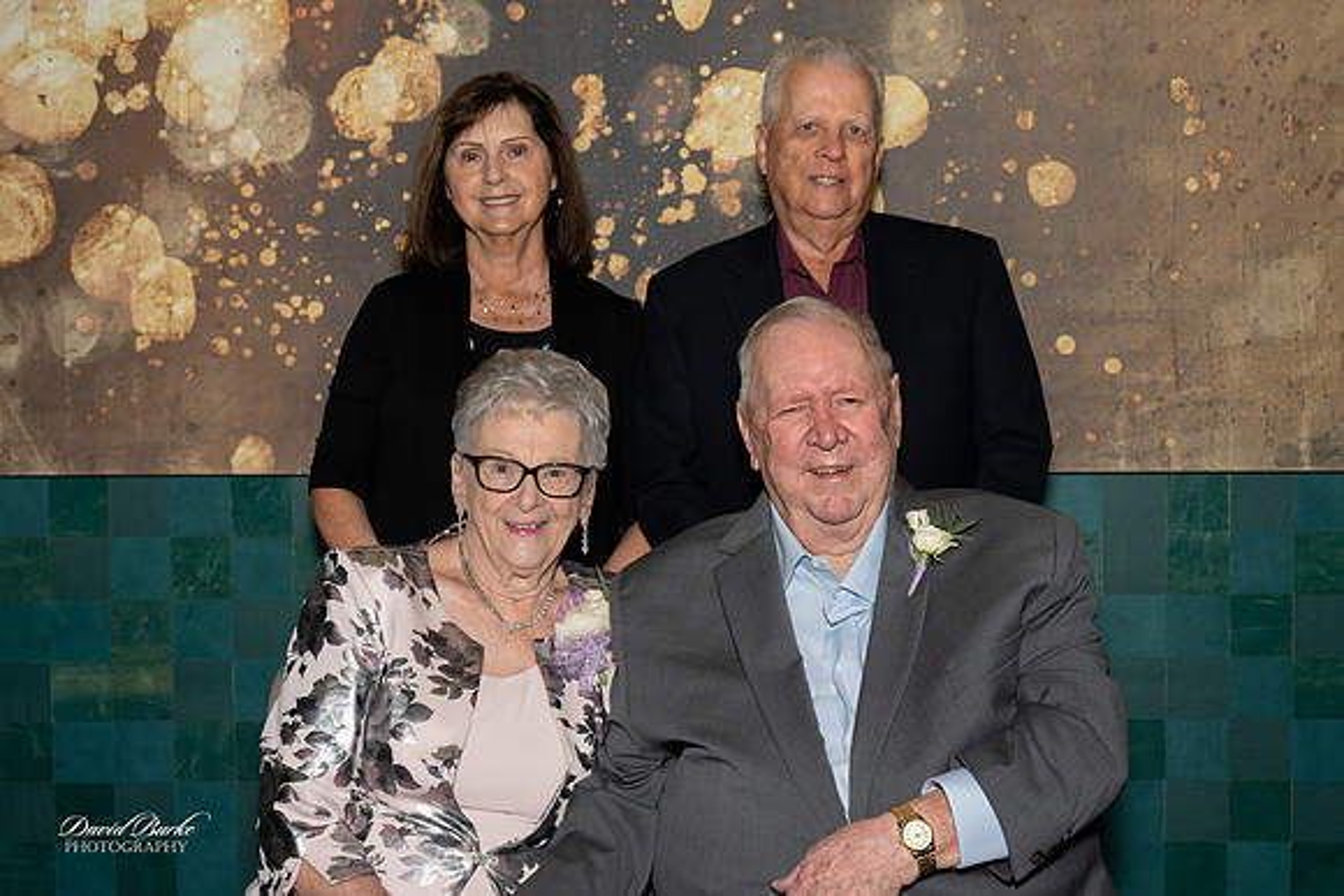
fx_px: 1867
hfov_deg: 39.6
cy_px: 448
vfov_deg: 27.0
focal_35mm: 50
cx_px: 672
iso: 640
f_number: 6.3
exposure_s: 1/125
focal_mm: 50
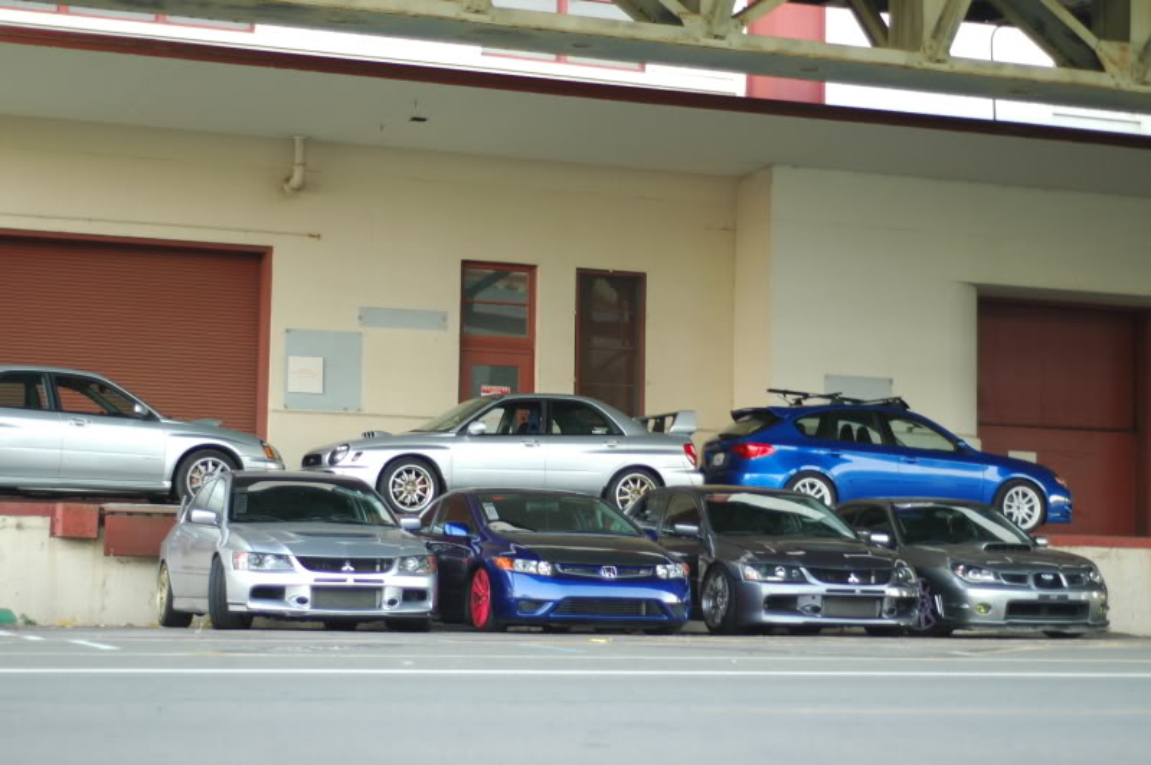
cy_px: 382
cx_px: 576
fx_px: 2395
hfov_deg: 27.0
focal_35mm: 75
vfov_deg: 18.1
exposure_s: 1/25
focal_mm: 50
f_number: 1.8
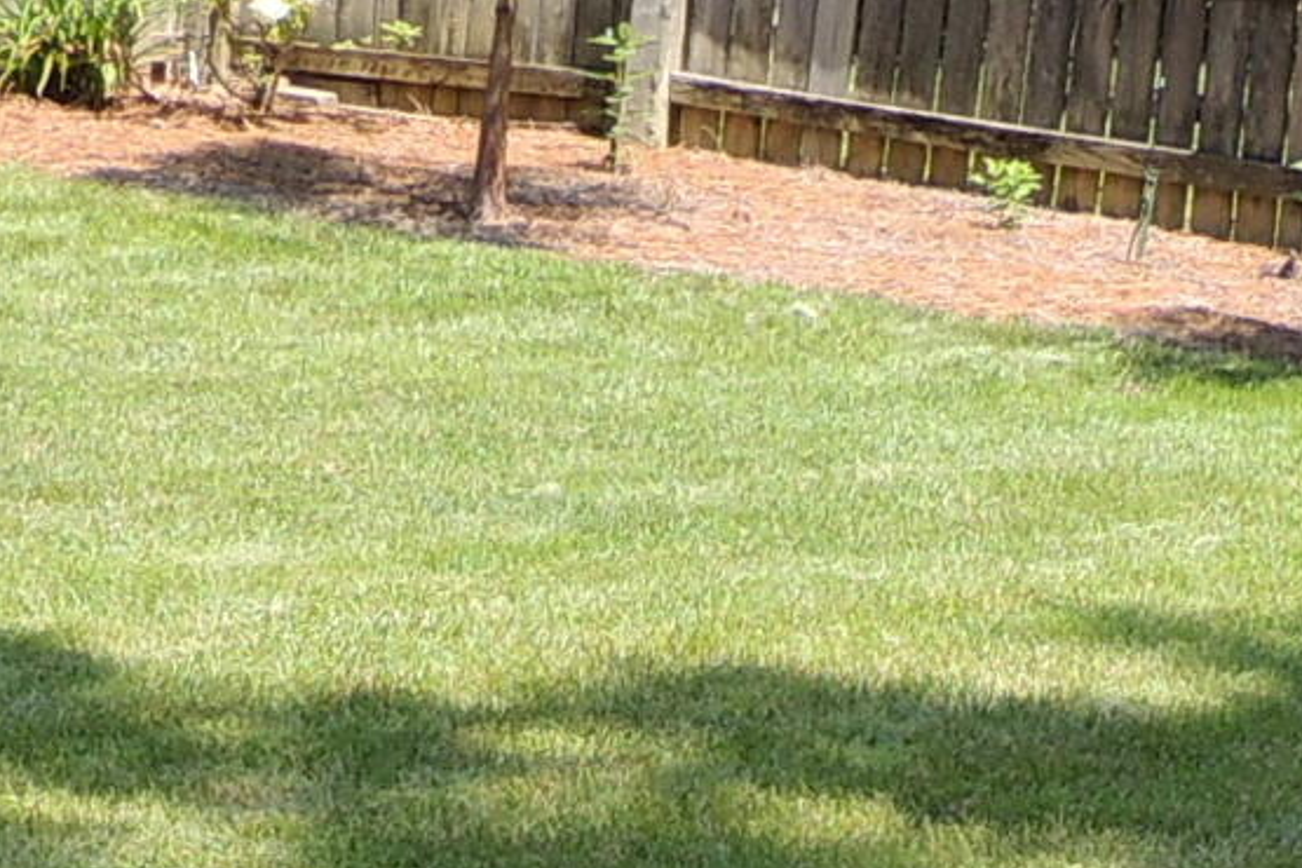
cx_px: 680
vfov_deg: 10.0
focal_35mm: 135
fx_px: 4882
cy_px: 1060
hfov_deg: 15.2
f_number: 3
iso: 100
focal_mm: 4.3
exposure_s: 1/500
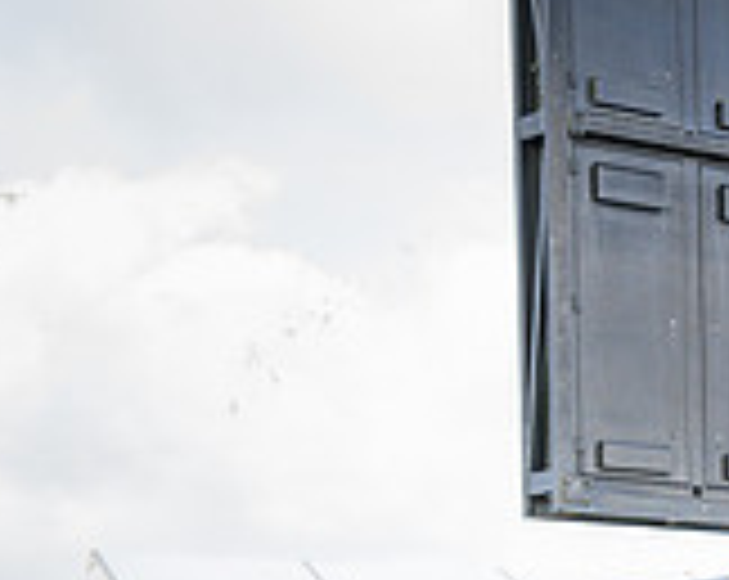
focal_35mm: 137
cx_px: 1031
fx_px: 2951
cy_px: 998
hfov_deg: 13.4
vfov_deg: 10.6
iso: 400
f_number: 5
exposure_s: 1/400
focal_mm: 35
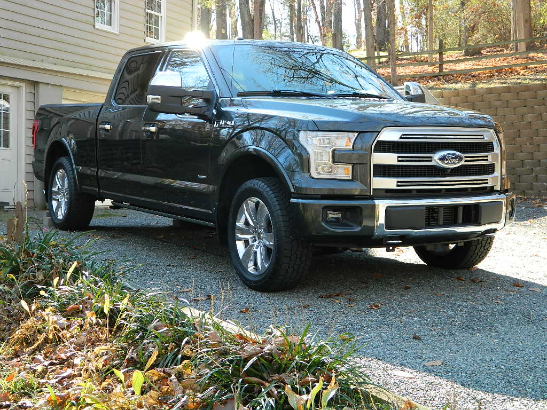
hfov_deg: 33.8
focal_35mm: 57
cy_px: 205
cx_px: 274
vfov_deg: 25.7
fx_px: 901
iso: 80
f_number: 3.8
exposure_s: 1/63.3
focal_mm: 10.2
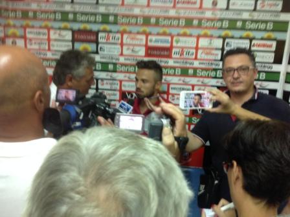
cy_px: 108
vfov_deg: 40.6
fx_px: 293
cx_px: 145
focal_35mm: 35
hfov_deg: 52.7
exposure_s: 1/17
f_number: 2.4
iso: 125
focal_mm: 4.28
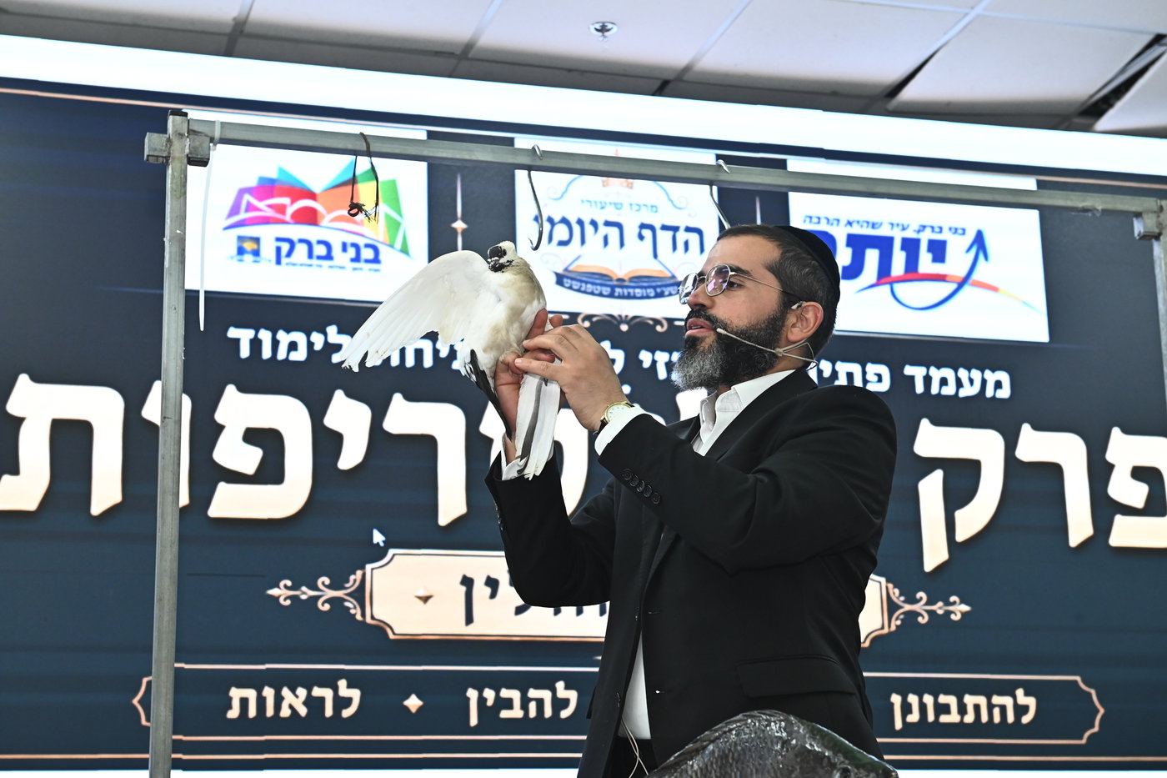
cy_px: 389
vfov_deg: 19.5
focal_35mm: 70
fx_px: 2269
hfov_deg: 28.8
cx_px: 584
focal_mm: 70
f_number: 8
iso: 2500
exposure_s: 1/200
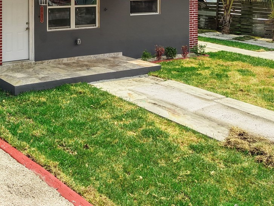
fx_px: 419
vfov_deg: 25.6
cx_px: 18
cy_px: -18
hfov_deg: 33.9
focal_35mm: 53
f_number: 1.8
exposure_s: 1/2500
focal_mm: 8.67
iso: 140
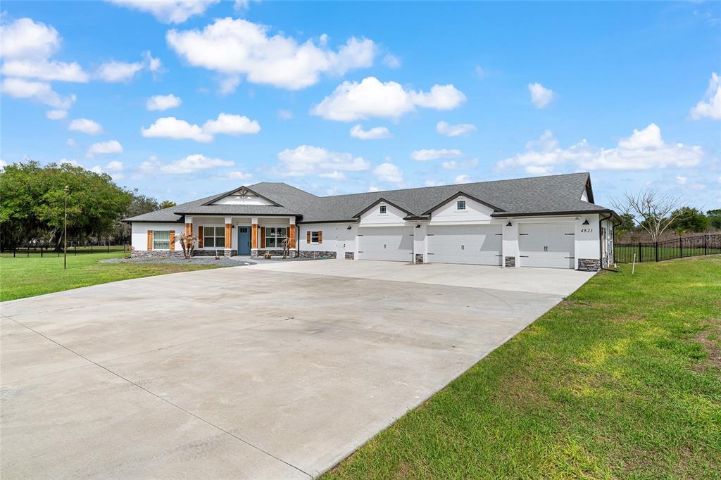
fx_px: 360
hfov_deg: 90.0
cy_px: 240
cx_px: 360
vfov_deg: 67.3
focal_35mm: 18
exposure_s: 1/1600
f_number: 8
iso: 200
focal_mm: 18
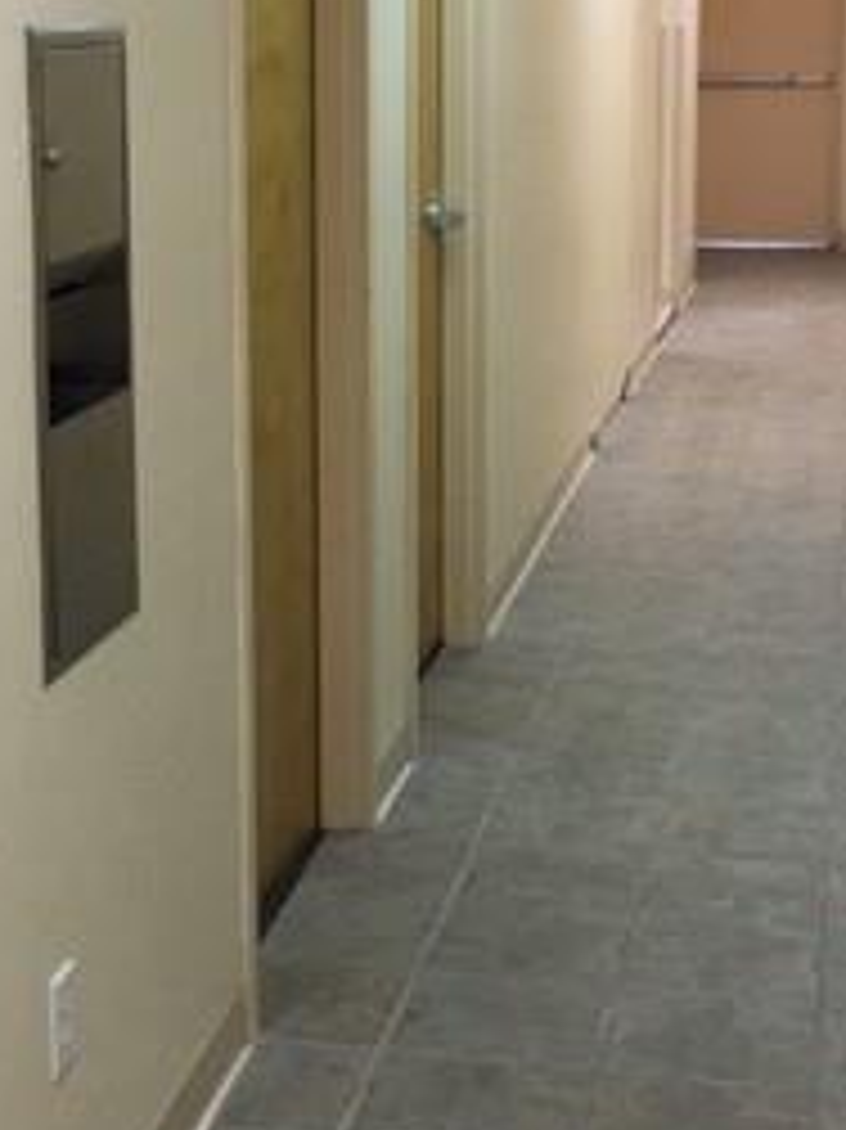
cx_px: 230
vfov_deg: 26.2
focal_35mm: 74
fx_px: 2413
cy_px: 396
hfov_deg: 19.8
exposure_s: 1/30
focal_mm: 4.15
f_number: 2.2
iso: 25
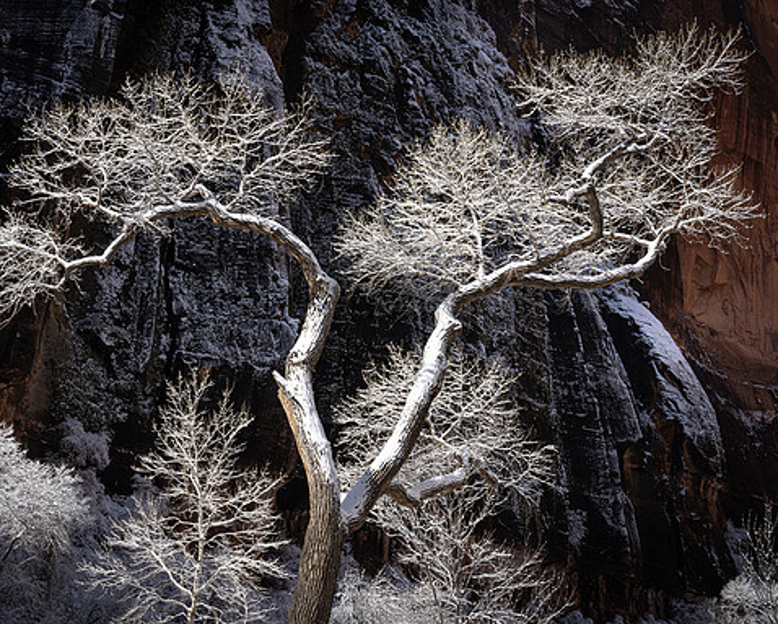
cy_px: 314
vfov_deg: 23.2
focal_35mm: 66
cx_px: 319
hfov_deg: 28.6
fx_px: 1521
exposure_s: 1/60
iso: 100
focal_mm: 58
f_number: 18
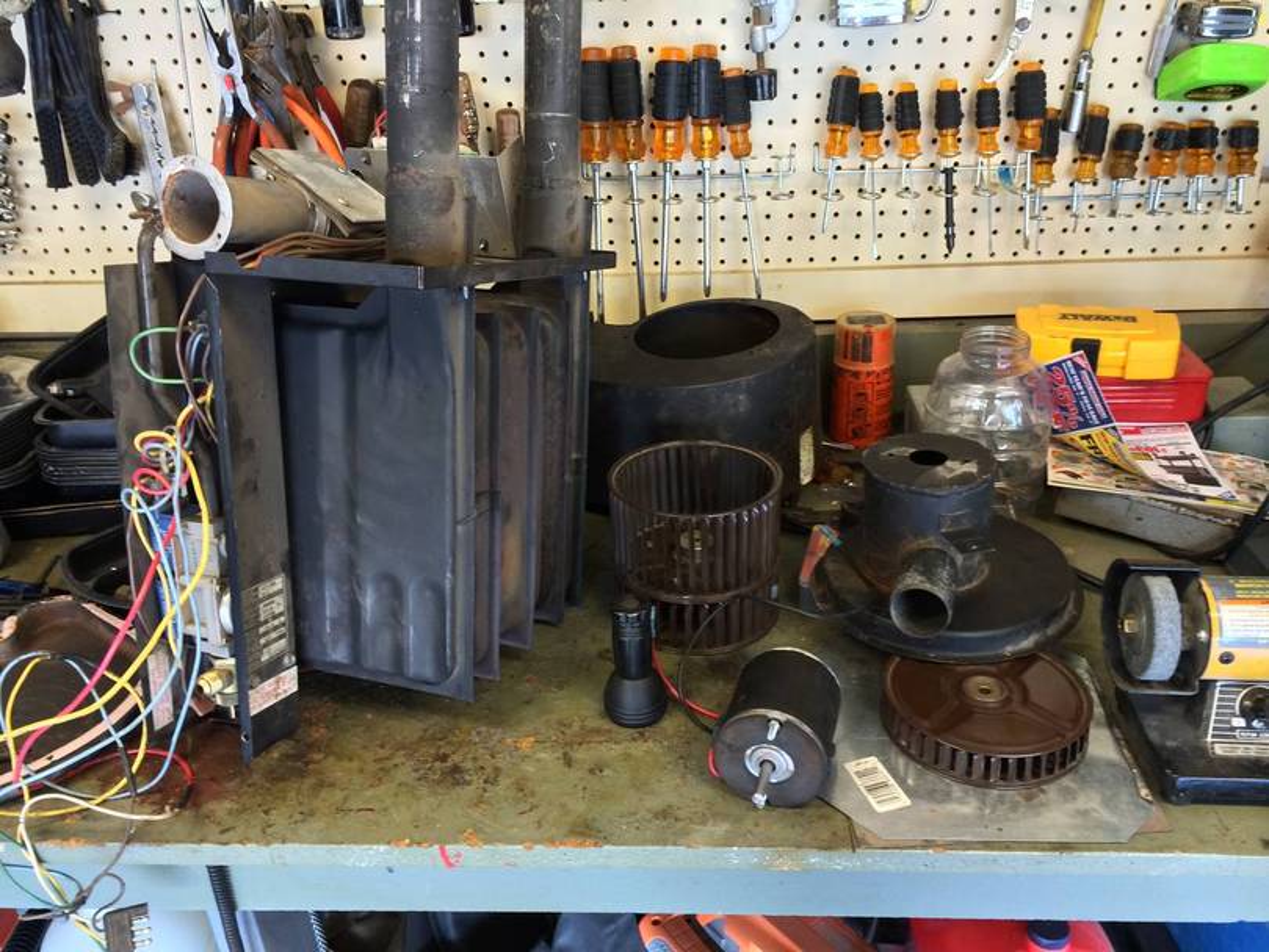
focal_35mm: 30
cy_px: 476
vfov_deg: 46.8
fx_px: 1100
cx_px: 634
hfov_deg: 59.9
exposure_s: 1/30
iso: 125
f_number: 2.2
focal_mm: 4.12
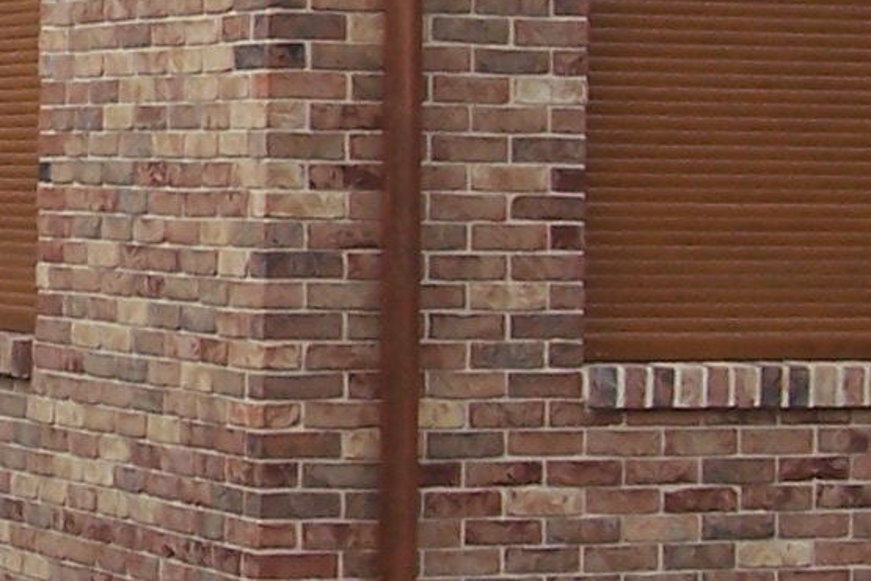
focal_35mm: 164
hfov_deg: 12.1
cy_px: -25
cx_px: -326
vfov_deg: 8.3
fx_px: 3968
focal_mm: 5.6
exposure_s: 1/250
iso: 80
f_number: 5.6
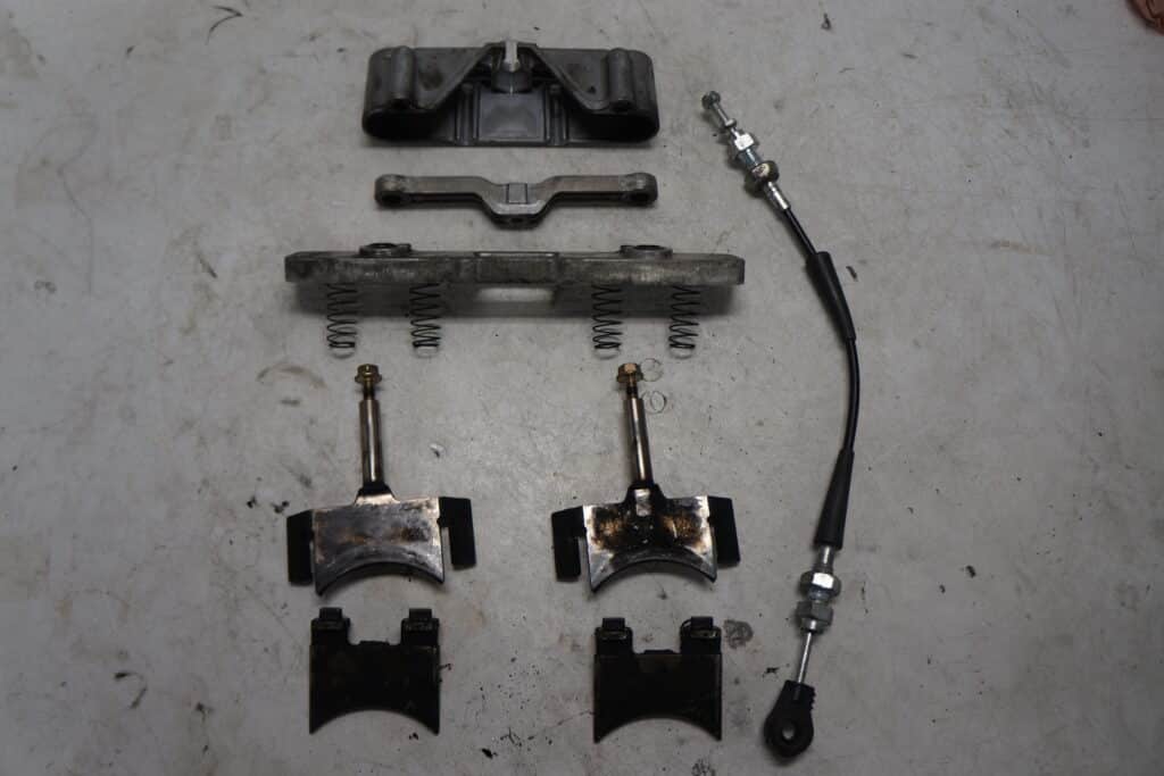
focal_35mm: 27
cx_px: 582
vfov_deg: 47.9
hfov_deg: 67.4
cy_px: 388
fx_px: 873
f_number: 3.5
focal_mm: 18
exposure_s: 1/125
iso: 100
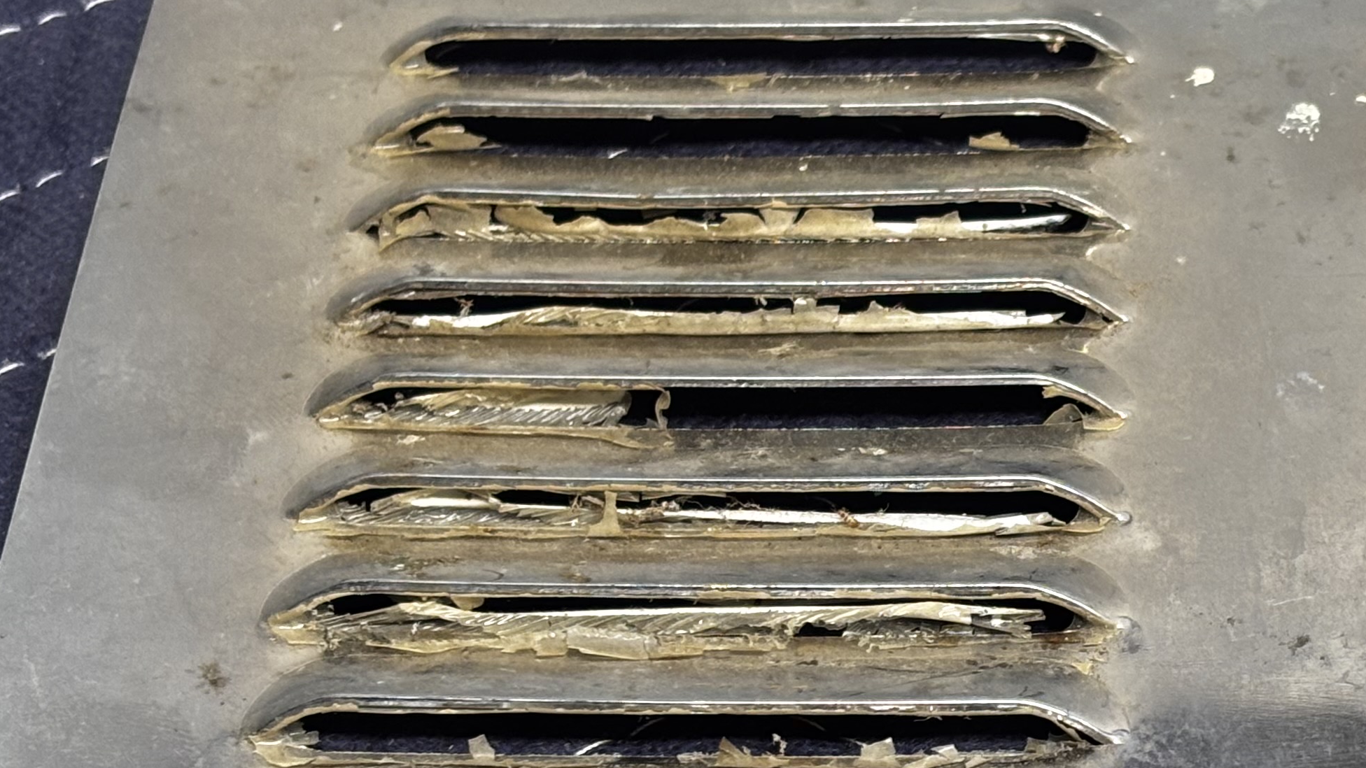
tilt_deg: -47.2
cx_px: 1129
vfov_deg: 10.3
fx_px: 4238
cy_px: 599
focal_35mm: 117
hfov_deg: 18.1
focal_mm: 5.96
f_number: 1.6
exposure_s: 1/60
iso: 50
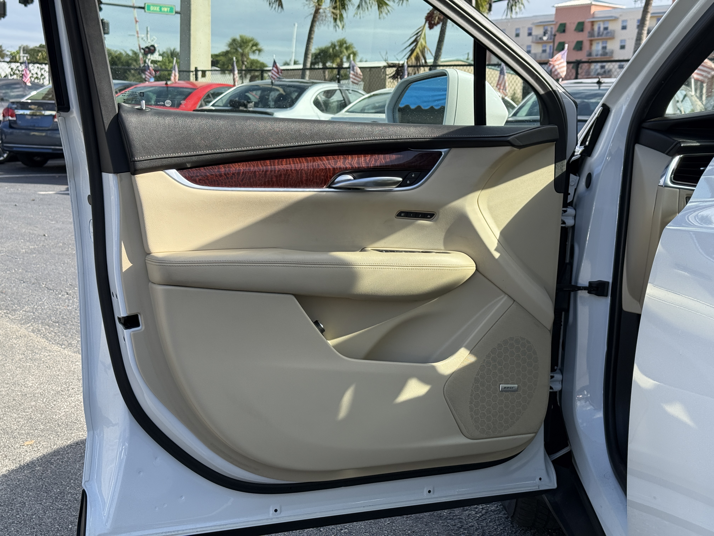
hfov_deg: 39.7
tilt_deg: -7.6
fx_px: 990
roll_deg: -1.7
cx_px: 357
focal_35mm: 48
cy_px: 268
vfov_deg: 30.3
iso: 64
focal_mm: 6.76
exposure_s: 1/1883
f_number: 1.78
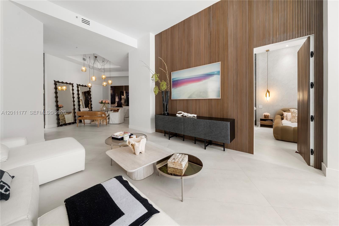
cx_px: 170
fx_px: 113
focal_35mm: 12
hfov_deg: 112.6
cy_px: 113
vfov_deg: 90.0
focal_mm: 12
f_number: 8
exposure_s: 1/40
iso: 400
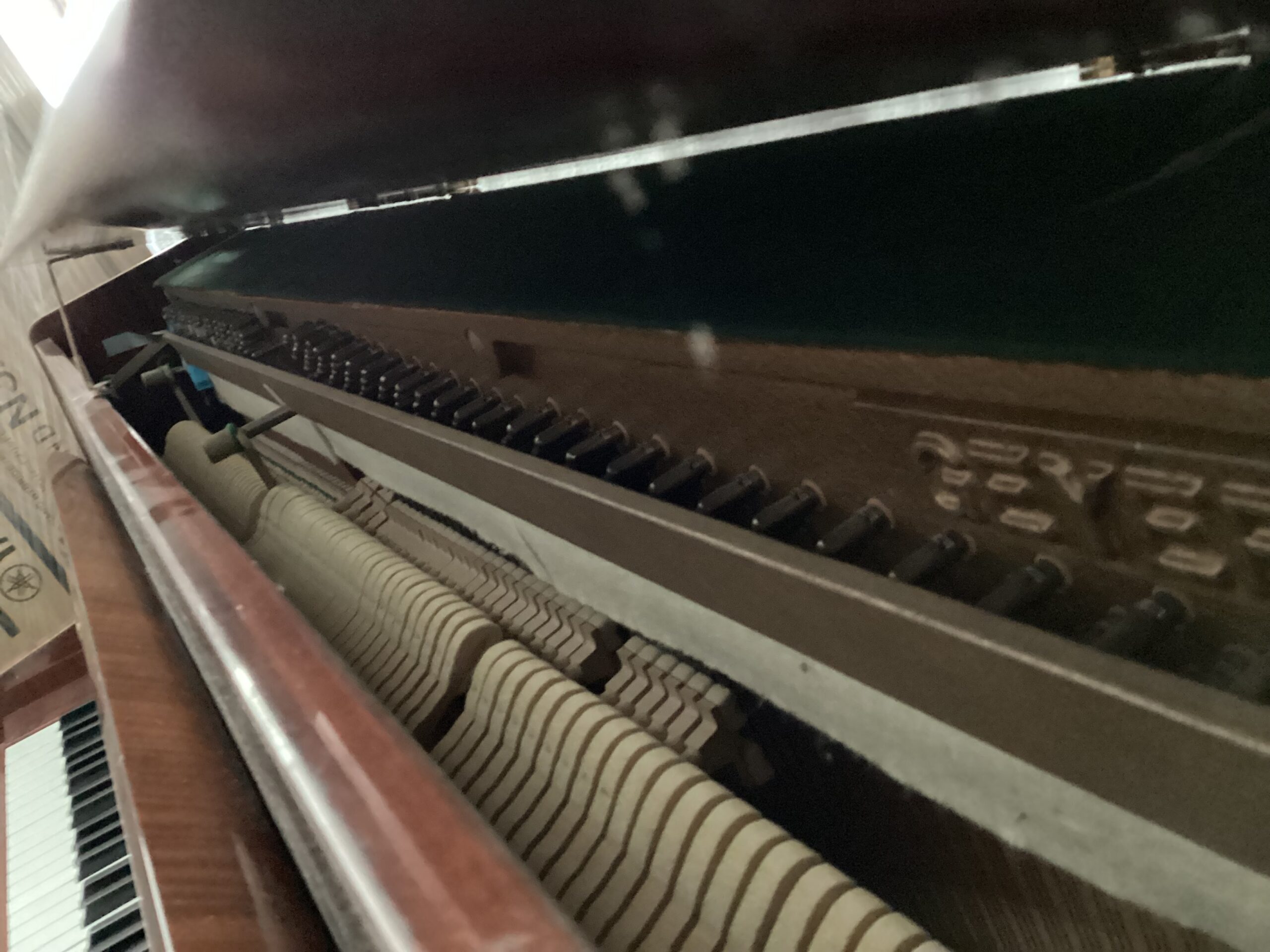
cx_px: 635
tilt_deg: -22.3
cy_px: 476
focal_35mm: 31
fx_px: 1137
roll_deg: +26.3
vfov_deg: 45.4
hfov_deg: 58.4
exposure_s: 1/17
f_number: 2.4
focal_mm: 3.3
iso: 800
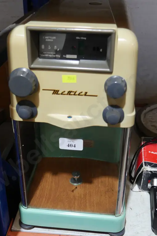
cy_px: 119
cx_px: 84
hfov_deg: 29.8
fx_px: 294
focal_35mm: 45
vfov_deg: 43.6
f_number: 3.6
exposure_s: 1/60
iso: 400
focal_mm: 16
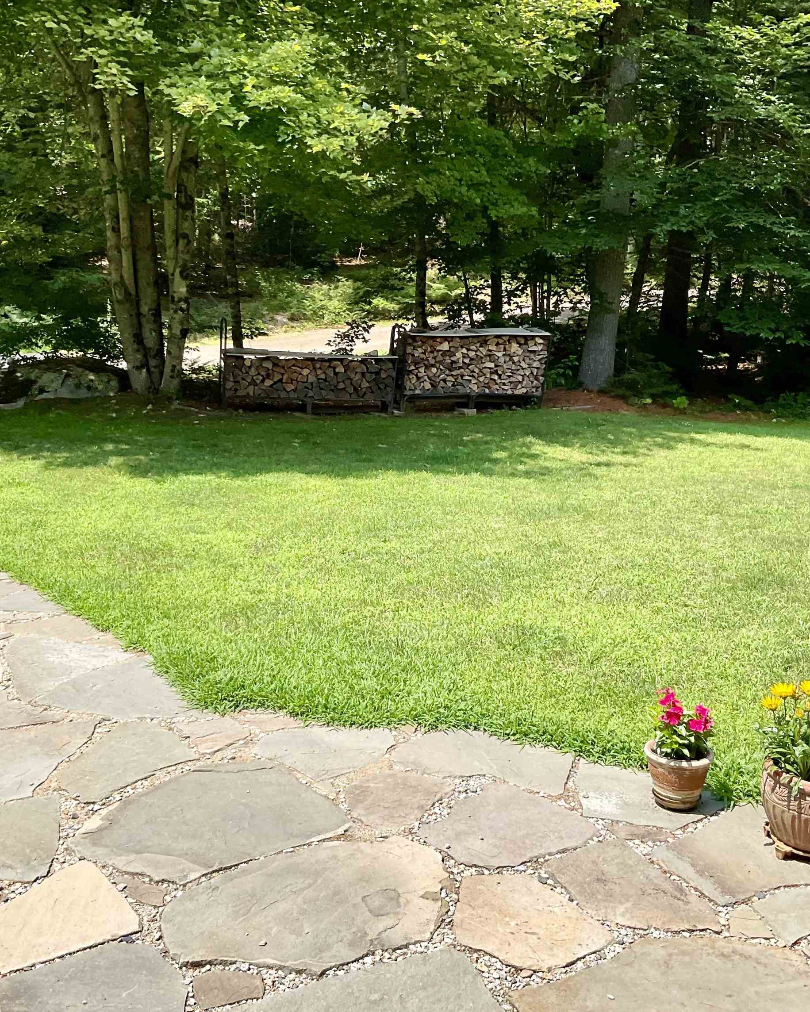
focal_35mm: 38
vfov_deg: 47.9
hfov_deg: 39.1
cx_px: 361
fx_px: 1138
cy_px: 508
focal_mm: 3
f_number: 1.8
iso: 16
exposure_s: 1/1250
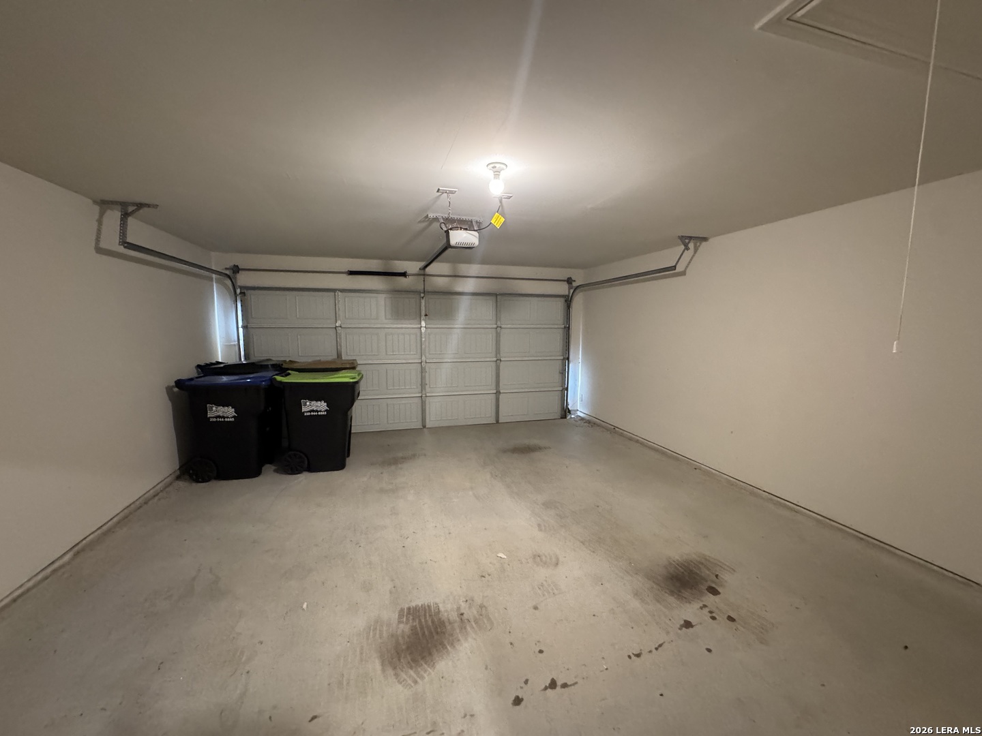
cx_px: 491
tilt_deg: -6.6
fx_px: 397
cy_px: 368
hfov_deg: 102.1
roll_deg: +0.3
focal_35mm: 14
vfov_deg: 85.7
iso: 1000
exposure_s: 1/40
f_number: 2.2
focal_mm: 2.22
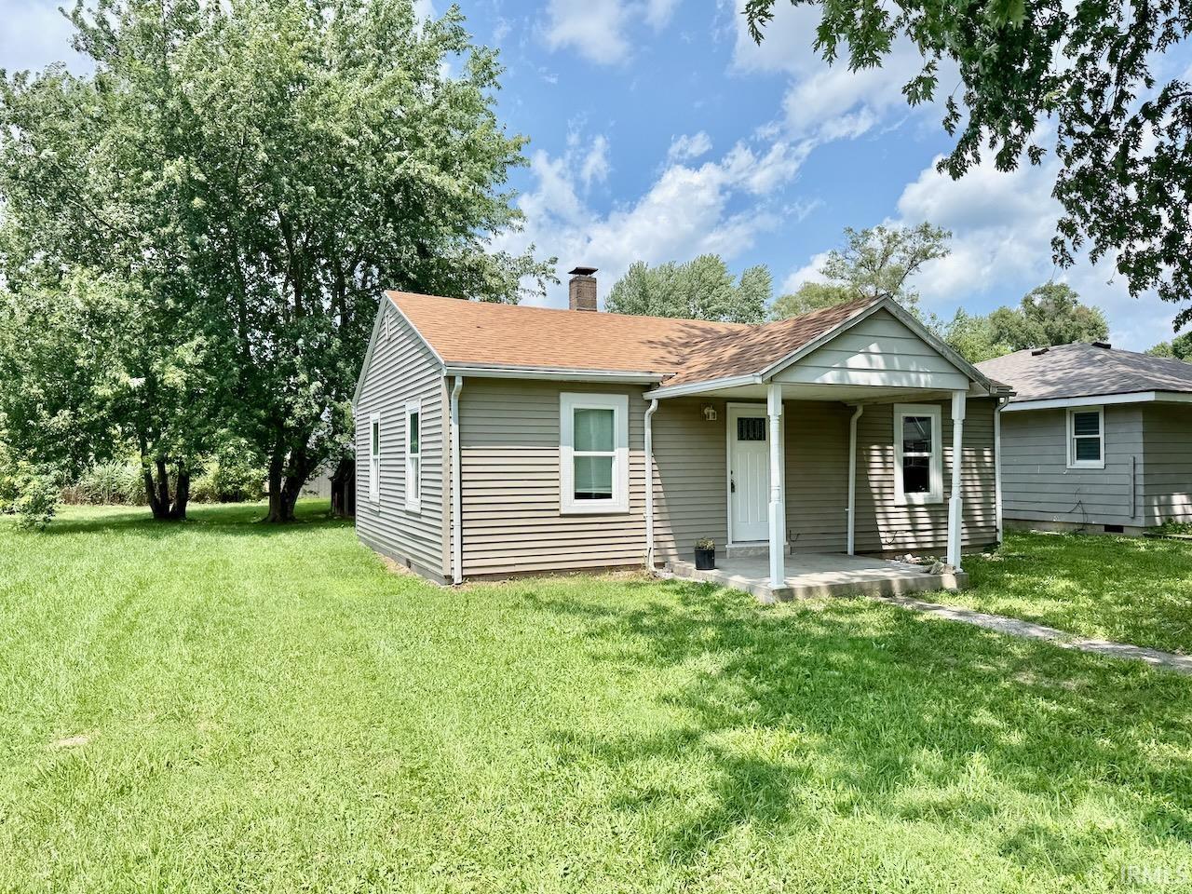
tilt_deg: +1.7
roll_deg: +0.7
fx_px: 826
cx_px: 596
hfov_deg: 71.6
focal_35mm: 24
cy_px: 447
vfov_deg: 56.8
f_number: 1.78
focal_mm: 6.76
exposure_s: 1/3145
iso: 80
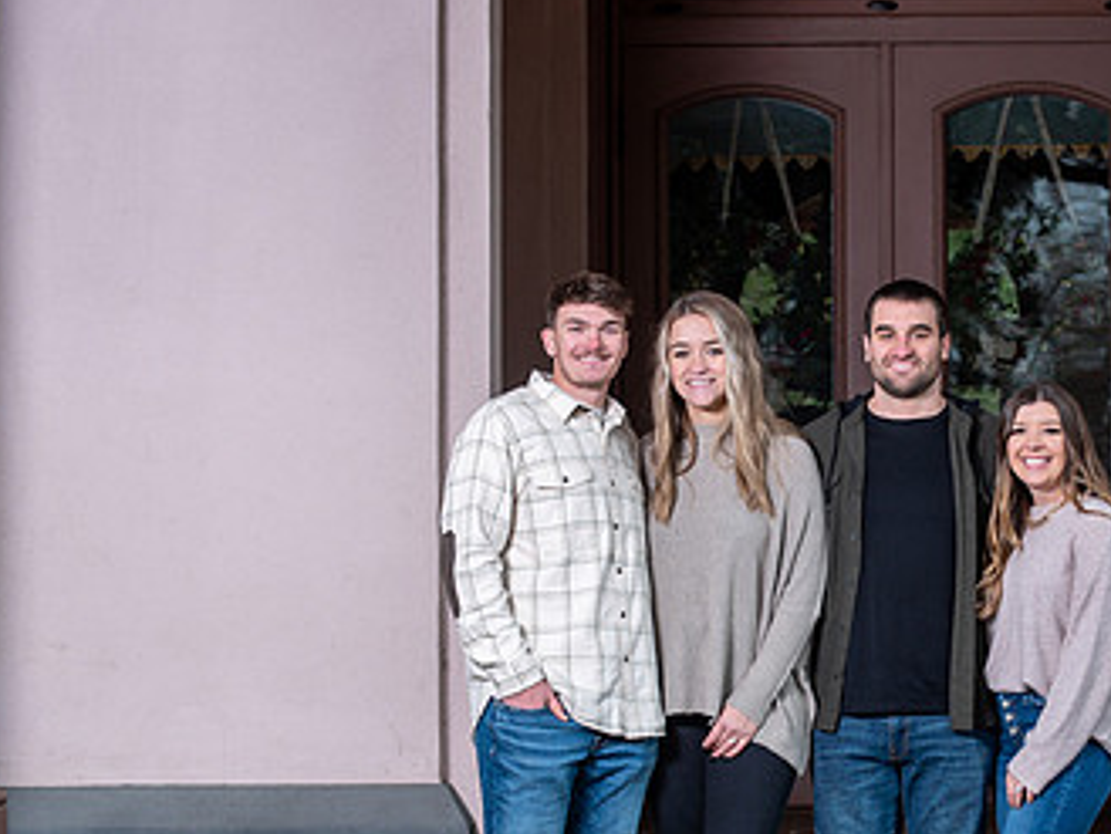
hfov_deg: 14.1
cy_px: 599
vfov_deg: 10.7
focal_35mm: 139
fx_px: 4463
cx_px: 878
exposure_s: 1/60
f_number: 4
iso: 200
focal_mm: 82
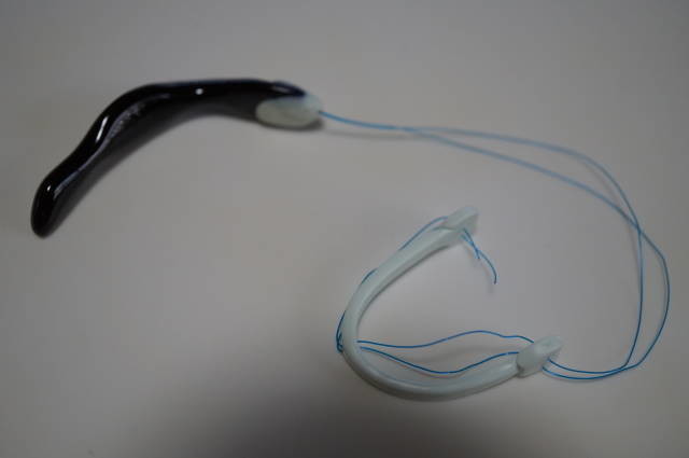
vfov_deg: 29.8
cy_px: 229
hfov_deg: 43.7
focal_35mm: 45
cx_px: 344
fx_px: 860
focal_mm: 30
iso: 1000
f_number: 4
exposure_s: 1/160
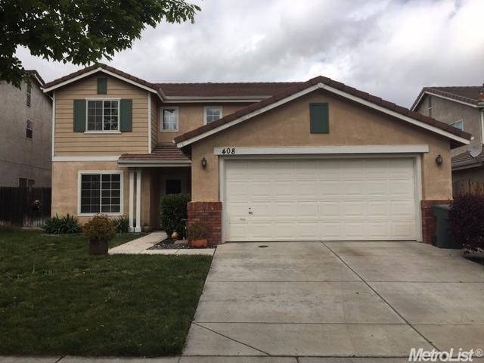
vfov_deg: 48.2
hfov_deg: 61.7
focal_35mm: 29
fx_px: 405
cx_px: 242
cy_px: 182
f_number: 2.2
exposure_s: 1/2024
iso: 25
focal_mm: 4.15
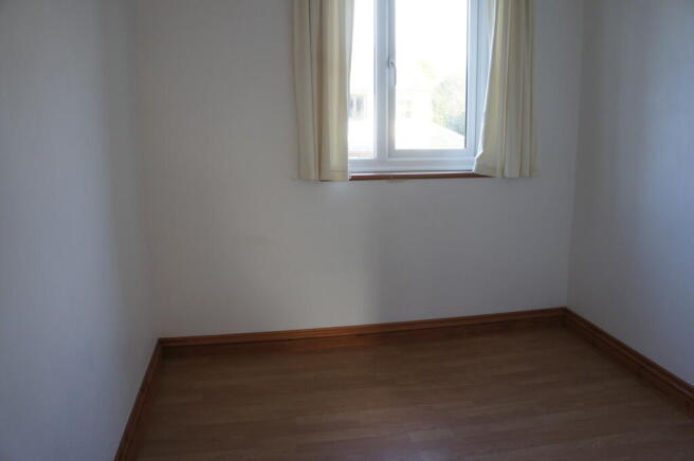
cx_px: 347
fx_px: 520
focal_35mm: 27
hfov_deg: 67.4
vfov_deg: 47.8
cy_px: 230
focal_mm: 18
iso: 250
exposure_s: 1/30
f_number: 3.5
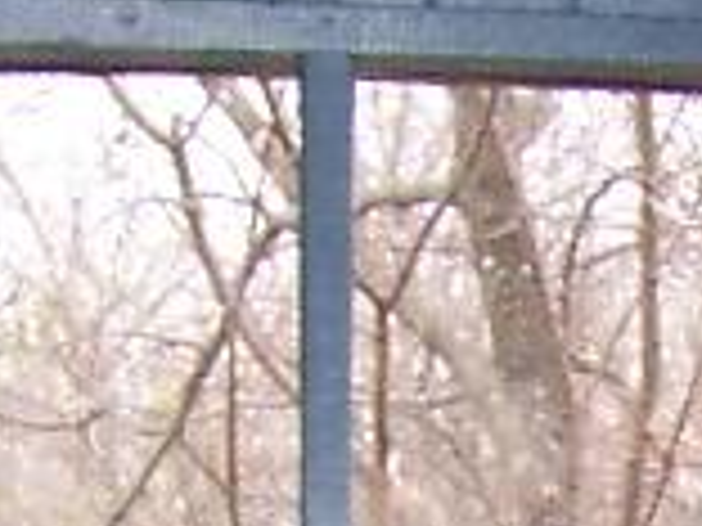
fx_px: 5780
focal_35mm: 285
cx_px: 1246
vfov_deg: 4.9
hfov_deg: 6.8
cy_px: 1789
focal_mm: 5.6
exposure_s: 1/60
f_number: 2.8
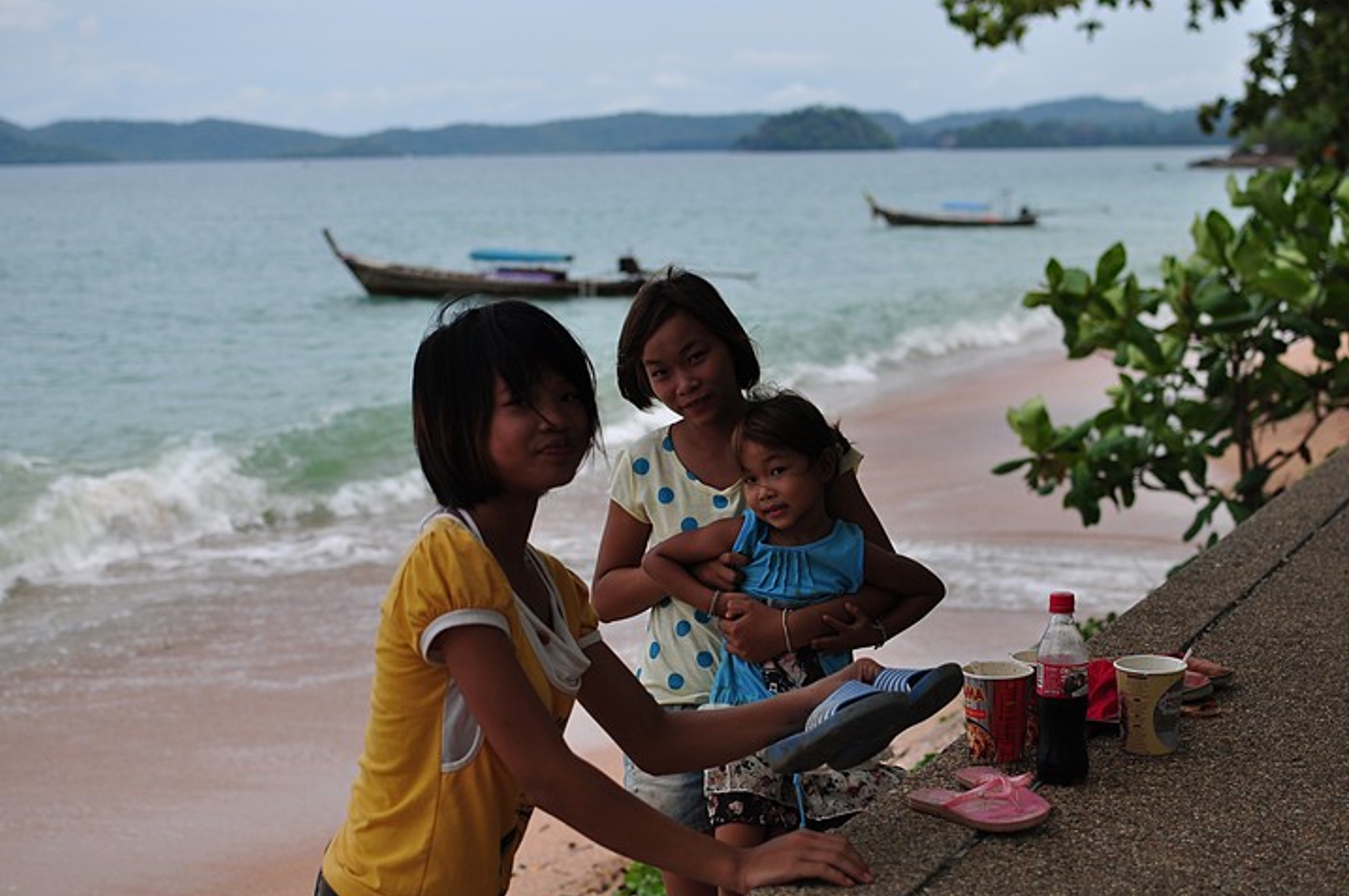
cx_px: 692
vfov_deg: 23.1
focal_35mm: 59
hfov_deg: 34.2
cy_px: 423
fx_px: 2191
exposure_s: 1/4000
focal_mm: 35
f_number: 2.8
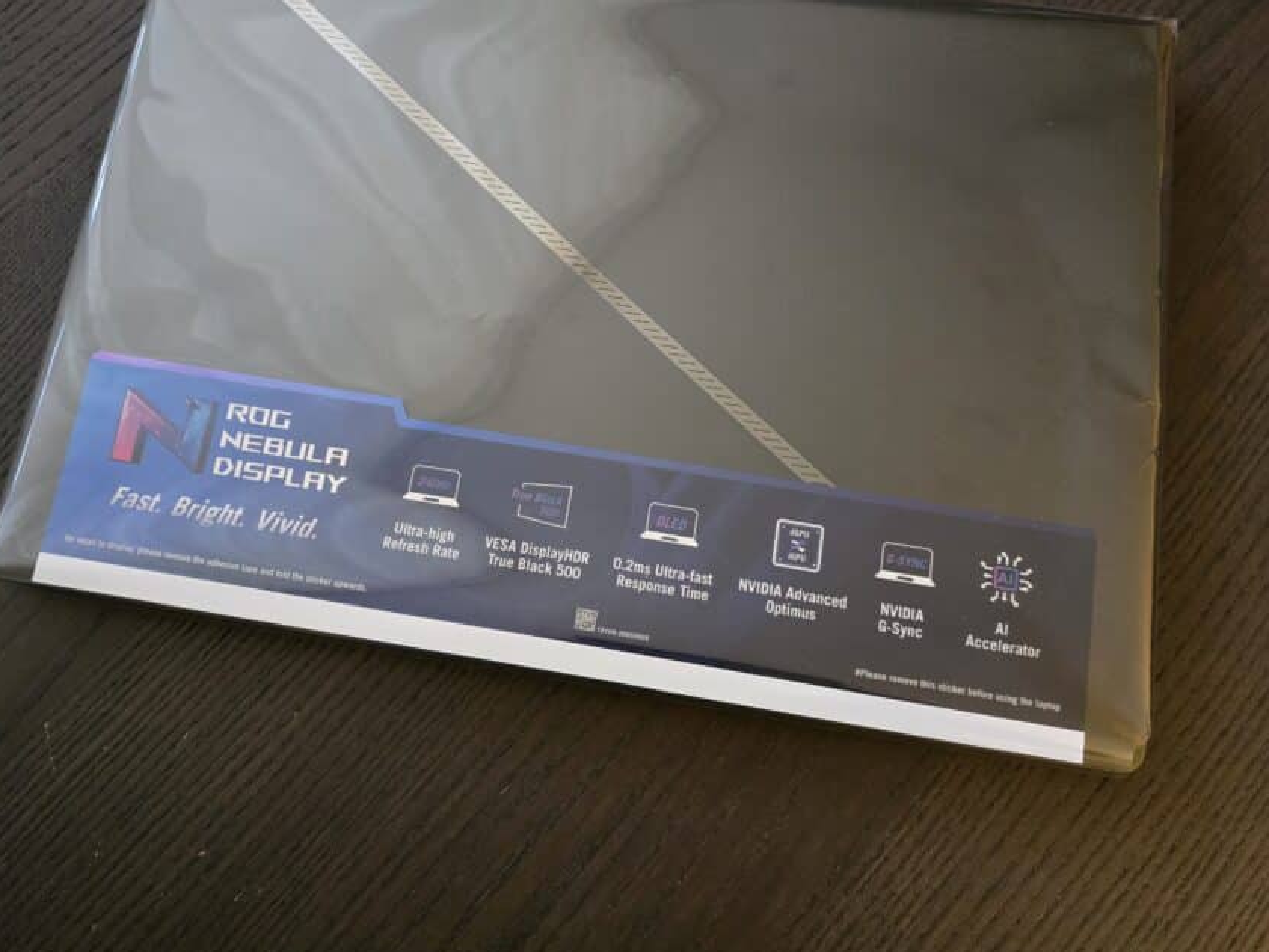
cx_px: 596
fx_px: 1027
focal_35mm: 28
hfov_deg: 63.4
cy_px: 407
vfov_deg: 49.6
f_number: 1.7
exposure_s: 1/100
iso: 2500
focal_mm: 6.3
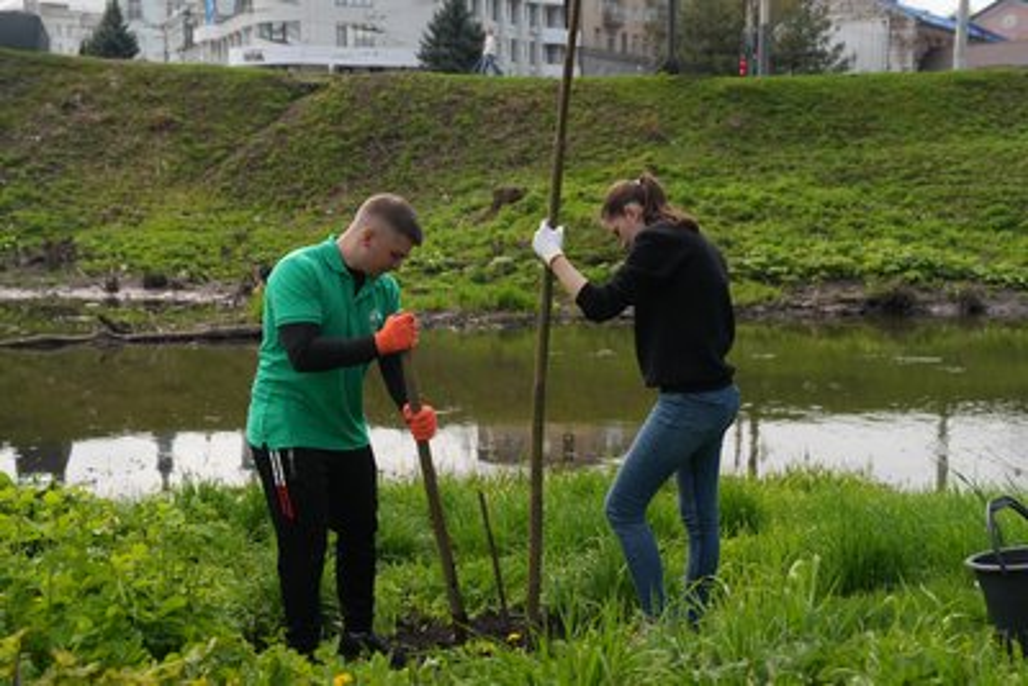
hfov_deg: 42.7
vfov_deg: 29.3
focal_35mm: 46
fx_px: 1314
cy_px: 343
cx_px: 514
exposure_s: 1/125
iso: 1250
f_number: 5
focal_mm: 46
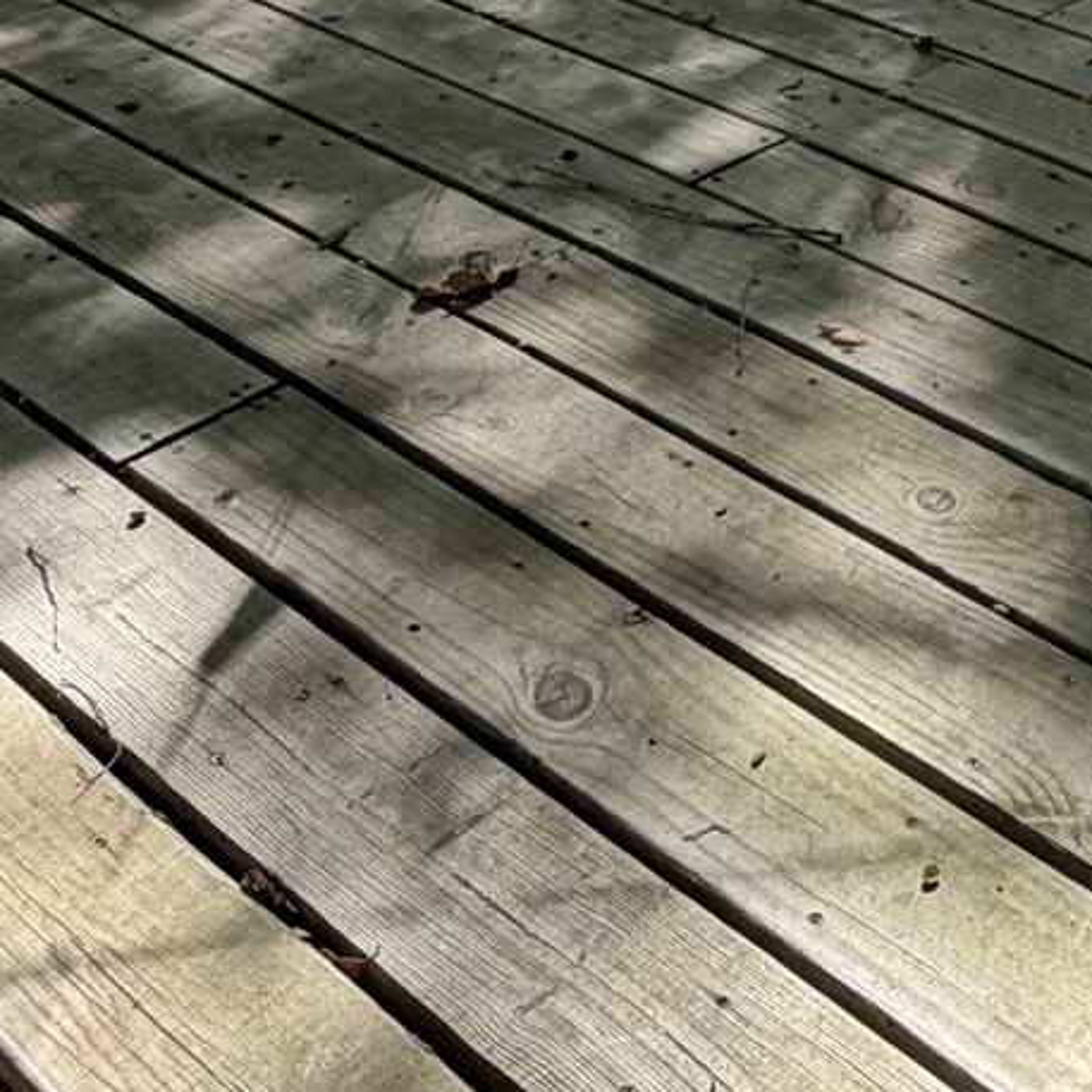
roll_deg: -2.6
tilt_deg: -12.3
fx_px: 1856
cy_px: -351
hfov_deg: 27.9
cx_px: 1376
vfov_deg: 27.2
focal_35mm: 52
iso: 50
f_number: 2.2
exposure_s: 1/502
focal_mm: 2.22
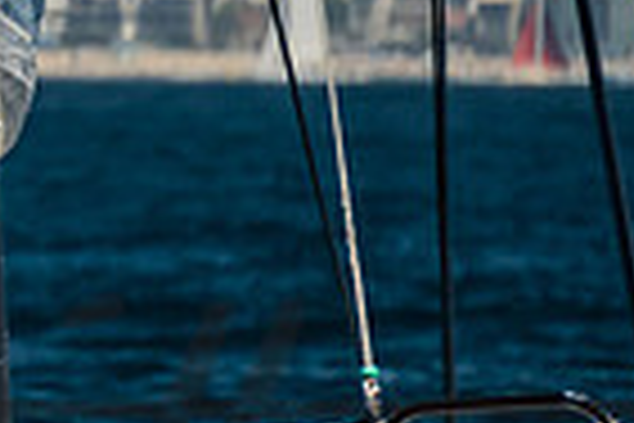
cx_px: -1025
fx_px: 24865
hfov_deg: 1.5
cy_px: 188
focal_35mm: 1412
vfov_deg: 1.0
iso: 160
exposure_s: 1/640
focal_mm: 200
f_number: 6.3
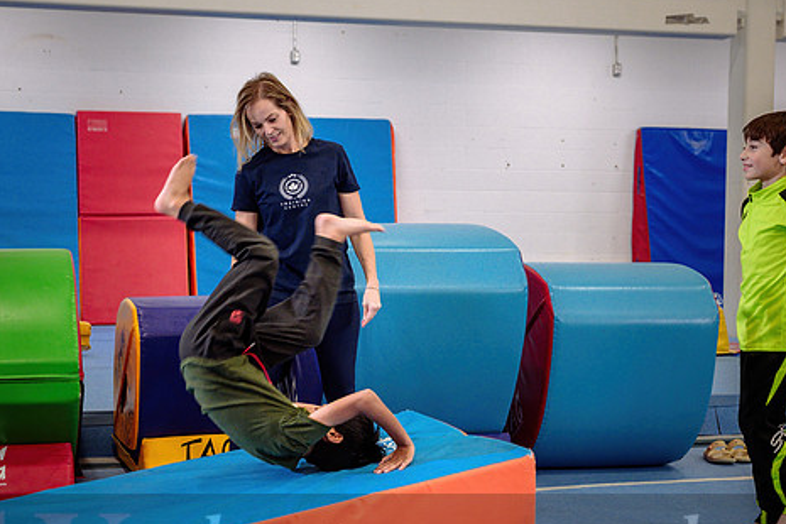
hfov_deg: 33.2
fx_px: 1310
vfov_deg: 22.6
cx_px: 294
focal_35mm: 60
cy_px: 322
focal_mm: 36
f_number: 3.5
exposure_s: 1/250
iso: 1600
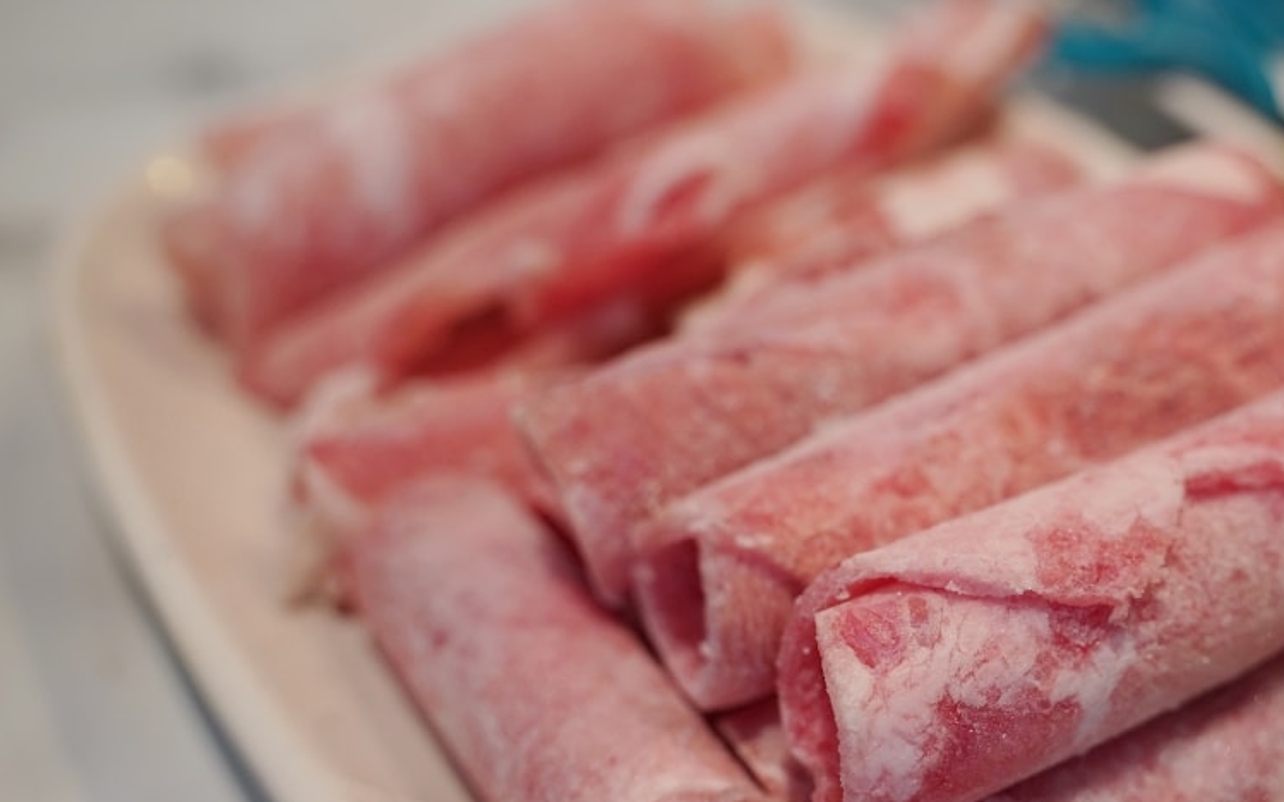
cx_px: 936
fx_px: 1715
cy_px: 595
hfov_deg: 40.1
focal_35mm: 49
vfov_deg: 26.0
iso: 500
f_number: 4
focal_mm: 30
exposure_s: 1/60
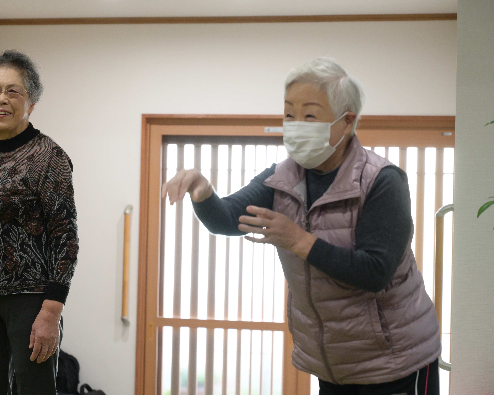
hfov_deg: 19.9
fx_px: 1404
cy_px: 202
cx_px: 163
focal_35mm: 96
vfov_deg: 16.0
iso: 4000
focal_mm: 70
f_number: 4
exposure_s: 1/160
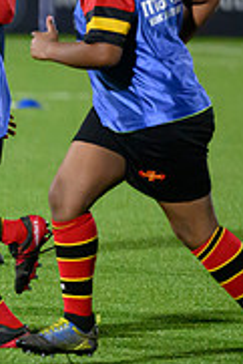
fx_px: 9175
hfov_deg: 1.5
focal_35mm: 908
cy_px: 278
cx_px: -445
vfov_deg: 2.3
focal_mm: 200
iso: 6400
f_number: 3.2
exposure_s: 1/1600
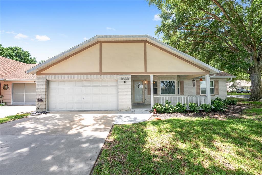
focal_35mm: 15
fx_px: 109
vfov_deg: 77.3
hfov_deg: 100.4
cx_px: 131
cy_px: 88
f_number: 8
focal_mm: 15
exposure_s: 1/100
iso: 320
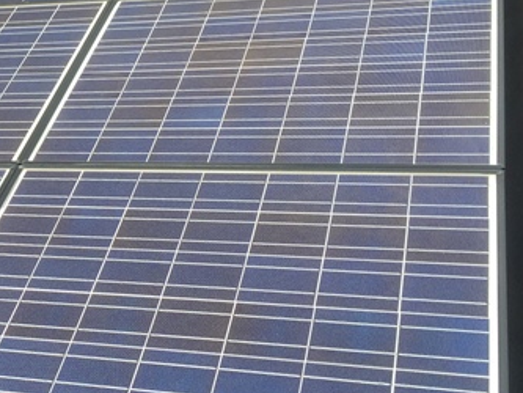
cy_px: 171
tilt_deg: -48.8
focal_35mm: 71
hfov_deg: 25.7
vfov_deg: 20.7
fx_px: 1073
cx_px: -28
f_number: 2.2
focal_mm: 4.15
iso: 32
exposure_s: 1/434
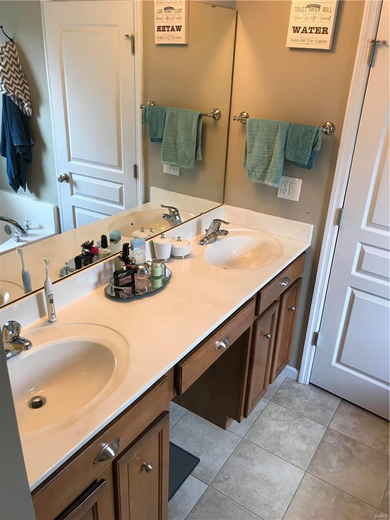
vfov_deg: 63.4
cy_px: 260
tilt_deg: -24.8
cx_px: 195
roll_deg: -2.0
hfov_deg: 49.7
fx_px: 421
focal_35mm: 28
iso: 25
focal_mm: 3.99
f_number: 1.8
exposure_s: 1/40
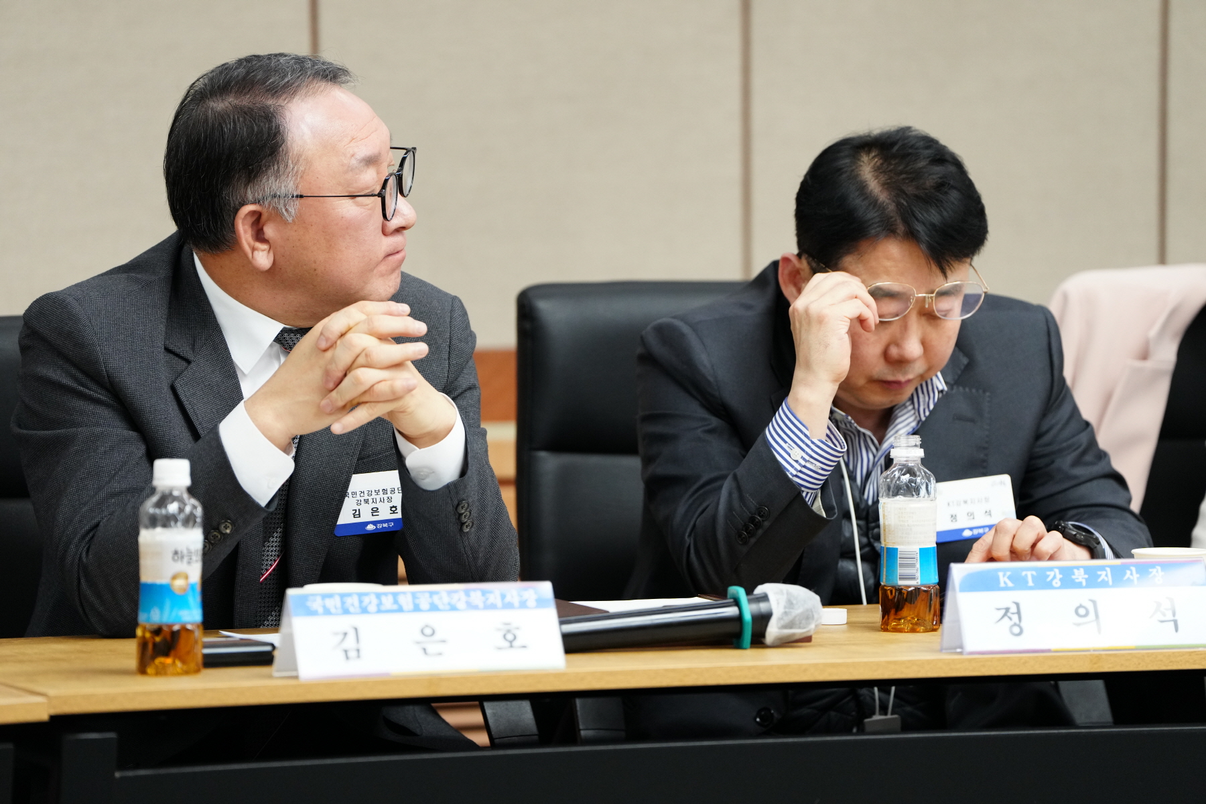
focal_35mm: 200
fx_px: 6699
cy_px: 402
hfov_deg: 10.3
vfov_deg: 6.9
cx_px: 603
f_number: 3.5
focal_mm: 200
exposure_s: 1/160
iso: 2500
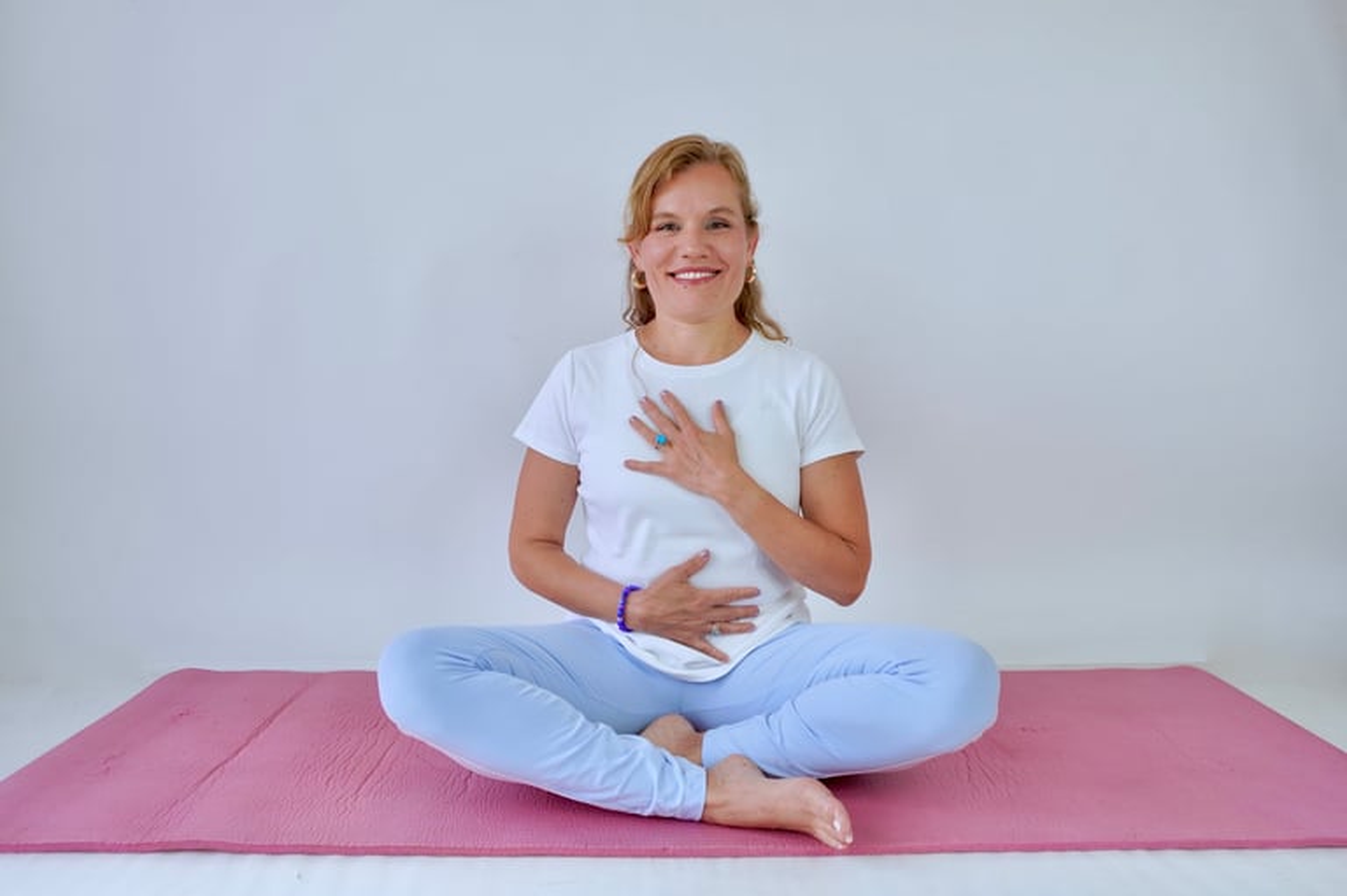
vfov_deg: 50.3
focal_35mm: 26
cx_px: 674
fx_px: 953
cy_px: 448
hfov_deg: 70.5
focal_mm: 17
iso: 250
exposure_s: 1/160
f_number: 4
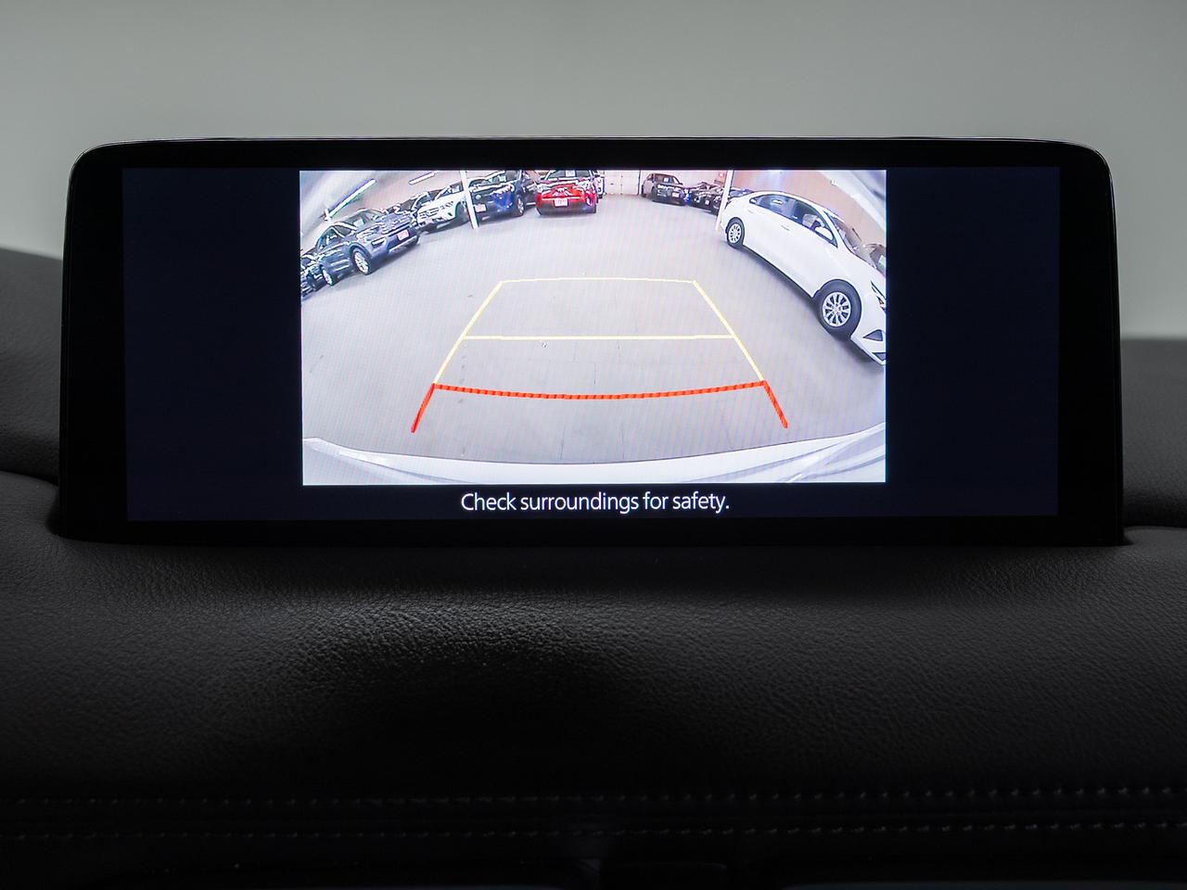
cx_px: 594
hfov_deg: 45.6
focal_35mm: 41
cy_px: 410
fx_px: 1413
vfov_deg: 35.0
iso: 160
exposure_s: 1/50
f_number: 5
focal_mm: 32
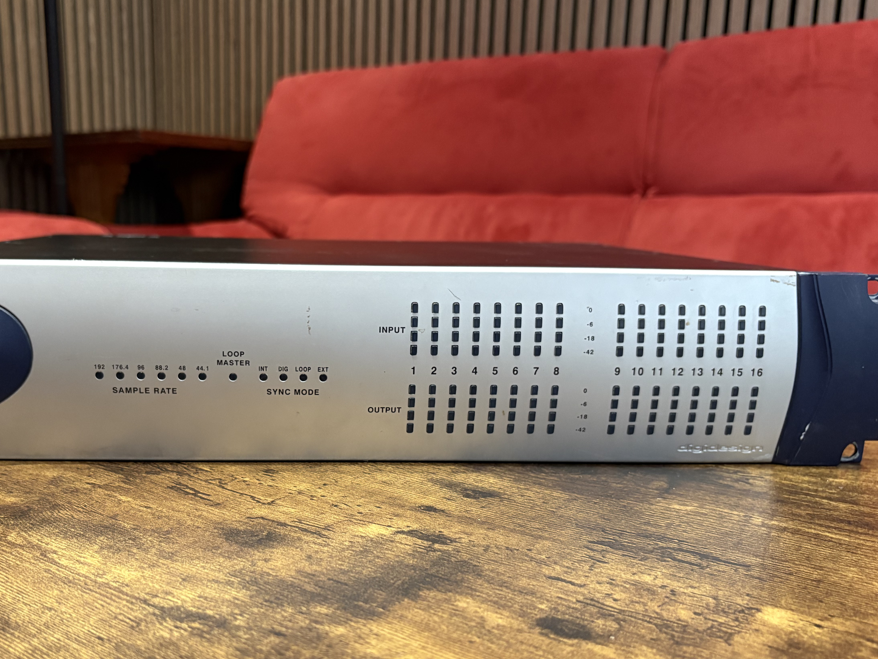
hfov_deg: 53.5
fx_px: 862
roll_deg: -0.4
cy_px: 412
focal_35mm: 34
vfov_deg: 41.5
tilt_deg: -12.7
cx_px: 342
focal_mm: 5.96
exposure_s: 1/50
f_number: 1.6
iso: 400
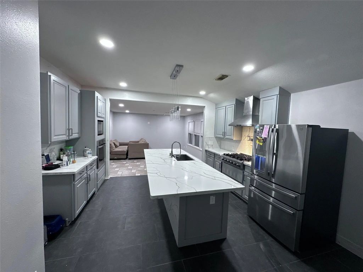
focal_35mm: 14
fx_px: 147
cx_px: 182
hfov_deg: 102.1
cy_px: 136
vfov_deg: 85.7
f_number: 2.2
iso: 200
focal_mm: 2.22
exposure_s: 1/60
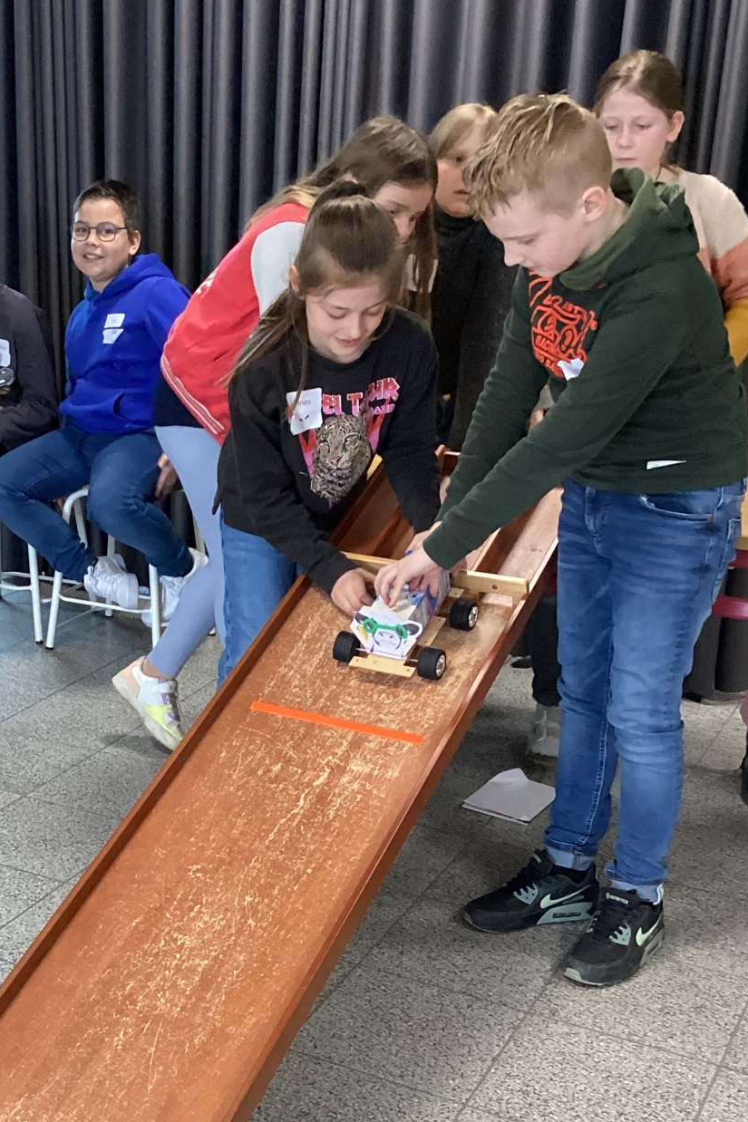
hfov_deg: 26.6
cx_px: 185
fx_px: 1559
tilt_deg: -21.0
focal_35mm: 50
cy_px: 738
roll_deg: -0.1
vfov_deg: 39.2
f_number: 2.4
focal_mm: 3.3
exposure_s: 1/60
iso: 200
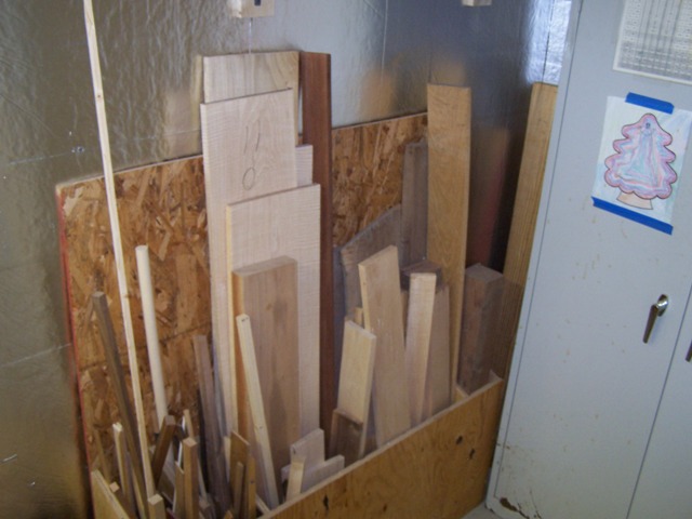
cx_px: 346
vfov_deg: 37.7
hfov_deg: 49.0
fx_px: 760
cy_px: 260
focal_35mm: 38
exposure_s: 1/60
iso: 140
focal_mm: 6.3
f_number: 2.8
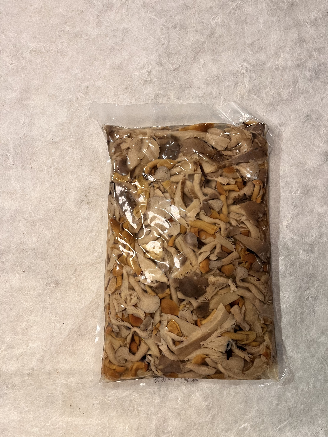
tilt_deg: -85.8
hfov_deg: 53.1
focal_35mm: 26
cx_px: 164
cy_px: 218
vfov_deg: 67.3
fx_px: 328
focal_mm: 5.1
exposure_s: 1/50
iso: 160
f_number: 1.6
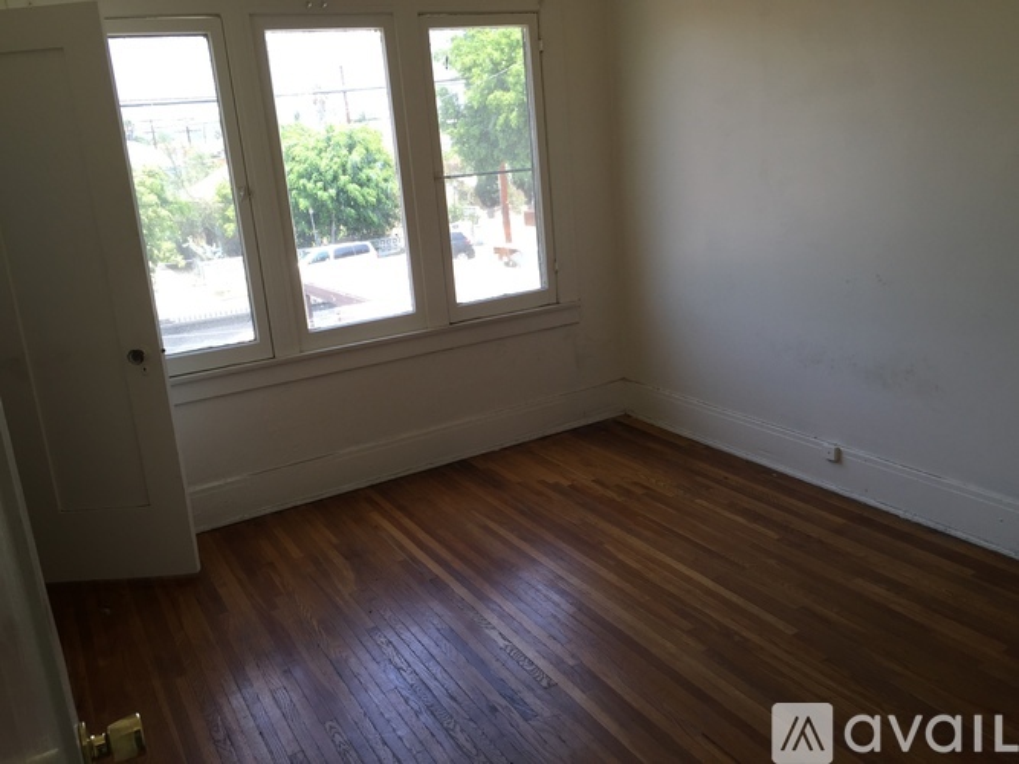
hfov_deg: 61.7
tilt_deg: -14.2
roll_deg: +4.8
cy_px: 382
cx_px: 510
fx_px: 854
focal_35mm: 29
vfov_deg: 48.2
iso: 32
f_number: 2.2
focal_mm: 4.15
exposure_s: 1/125
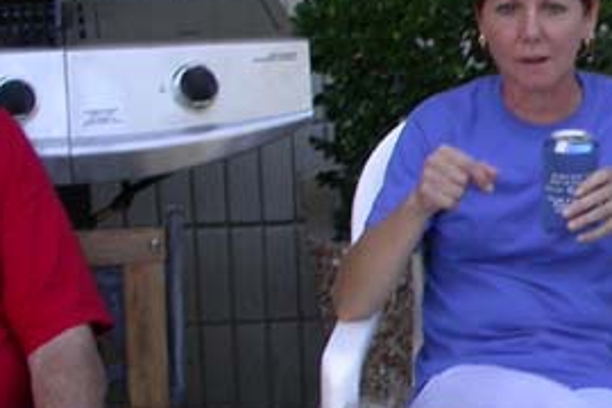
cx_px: 750
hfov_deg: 16.7
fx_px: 1989
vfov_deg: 11.7
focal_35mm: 117
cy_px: 175
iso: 100
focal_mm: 7.85
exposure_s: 1/91.3
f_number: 4.2
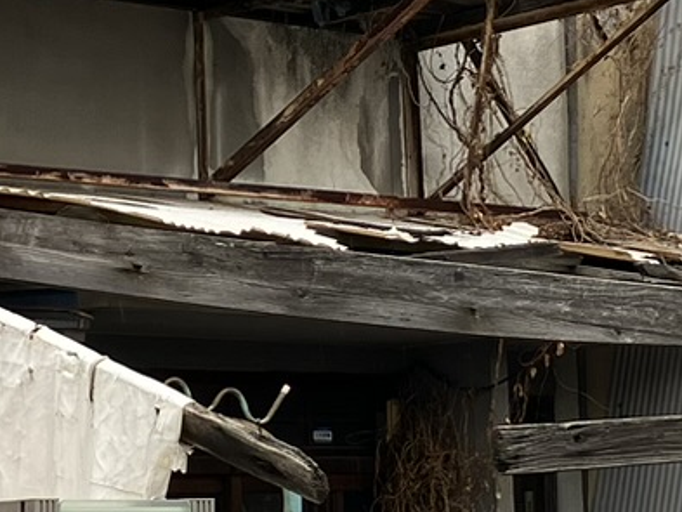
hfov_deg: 13.5
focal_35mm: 146
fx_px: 2877
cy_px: 290
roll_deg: +2.2
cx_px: 359
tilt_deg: +5.2
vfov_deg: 10.2
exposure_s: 1/248
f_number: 1.8
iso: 25
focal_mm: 3.99
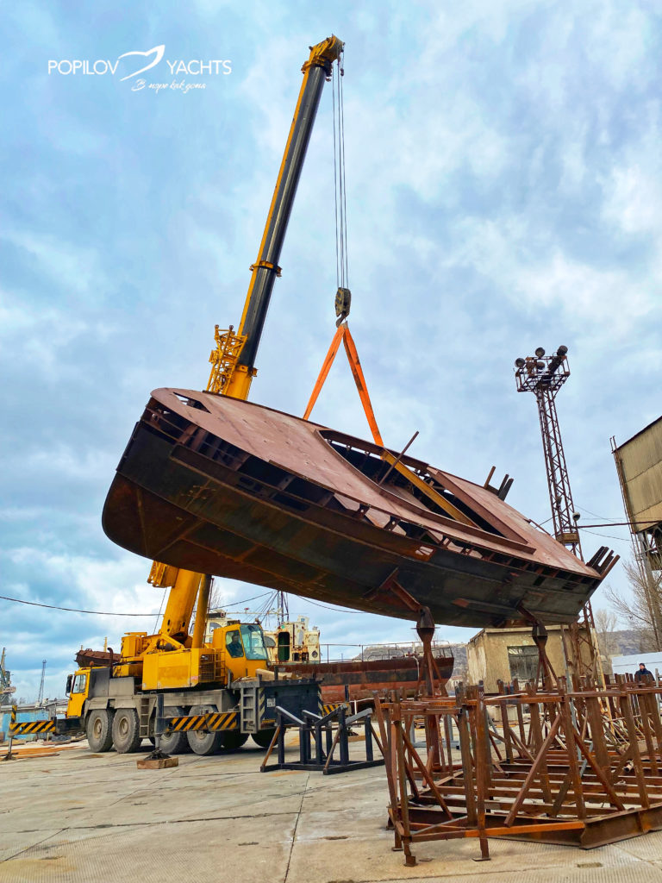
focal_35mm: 26
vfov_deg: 67.3
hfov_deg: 53.1
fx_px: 663
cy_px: 442
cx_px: 331
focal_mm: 4.25
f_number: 1.8
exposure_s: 1/637
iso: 32
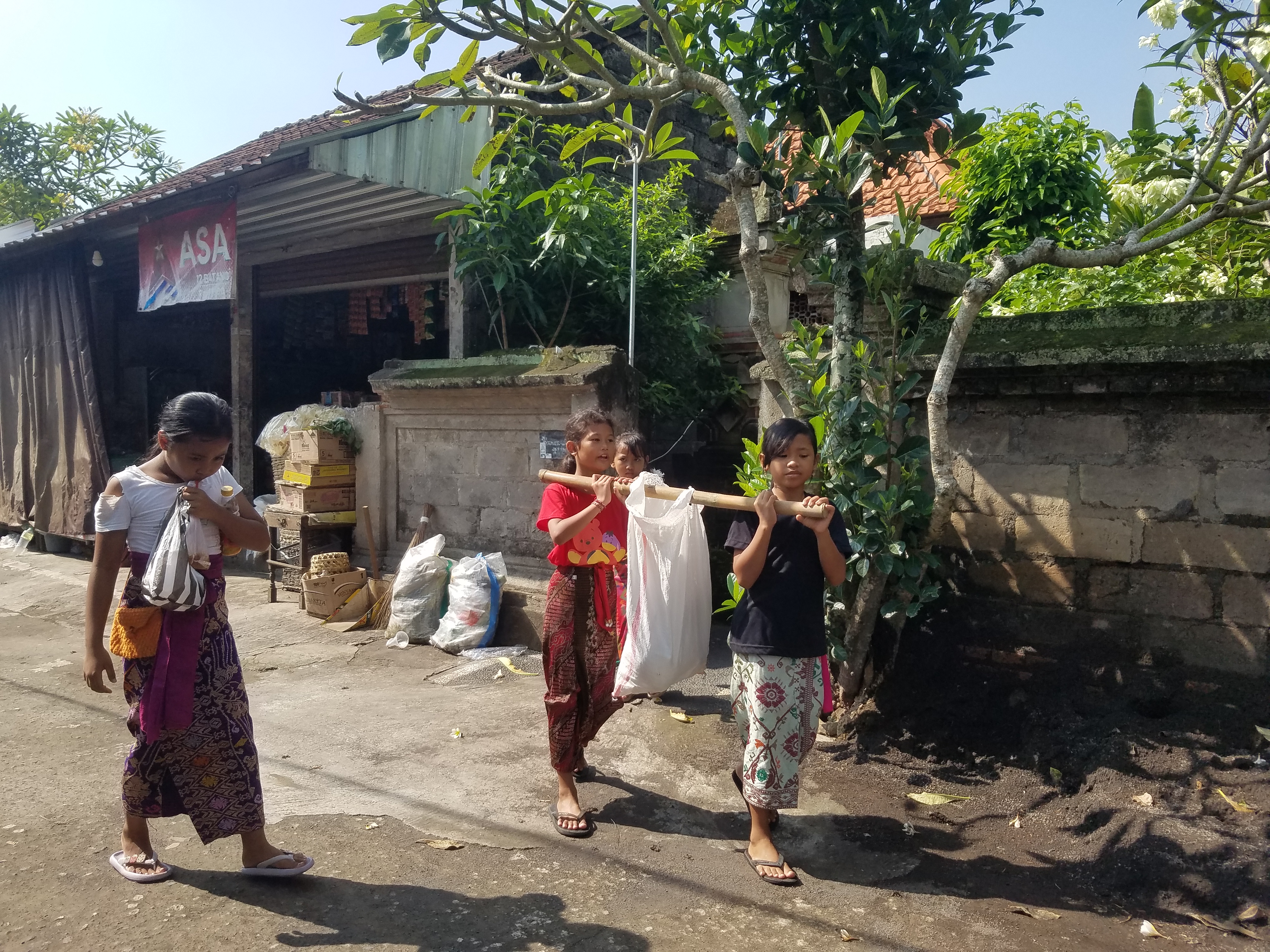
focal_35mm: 26
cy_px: 476
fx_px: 954
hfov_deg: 67.3
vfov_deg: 53.1
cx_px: 635
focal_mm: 4.2
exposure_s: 1/1816
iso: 50
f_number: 1.7
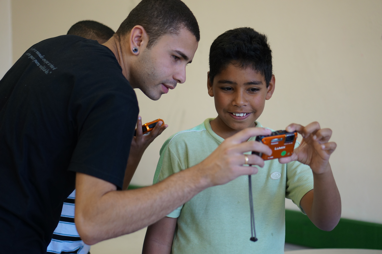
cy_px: 127
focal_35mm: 75
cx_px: 191
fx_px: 795
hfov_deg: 27.0
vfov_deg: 18.1
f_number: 1.8
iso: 400
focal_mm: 50
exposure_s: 1/160
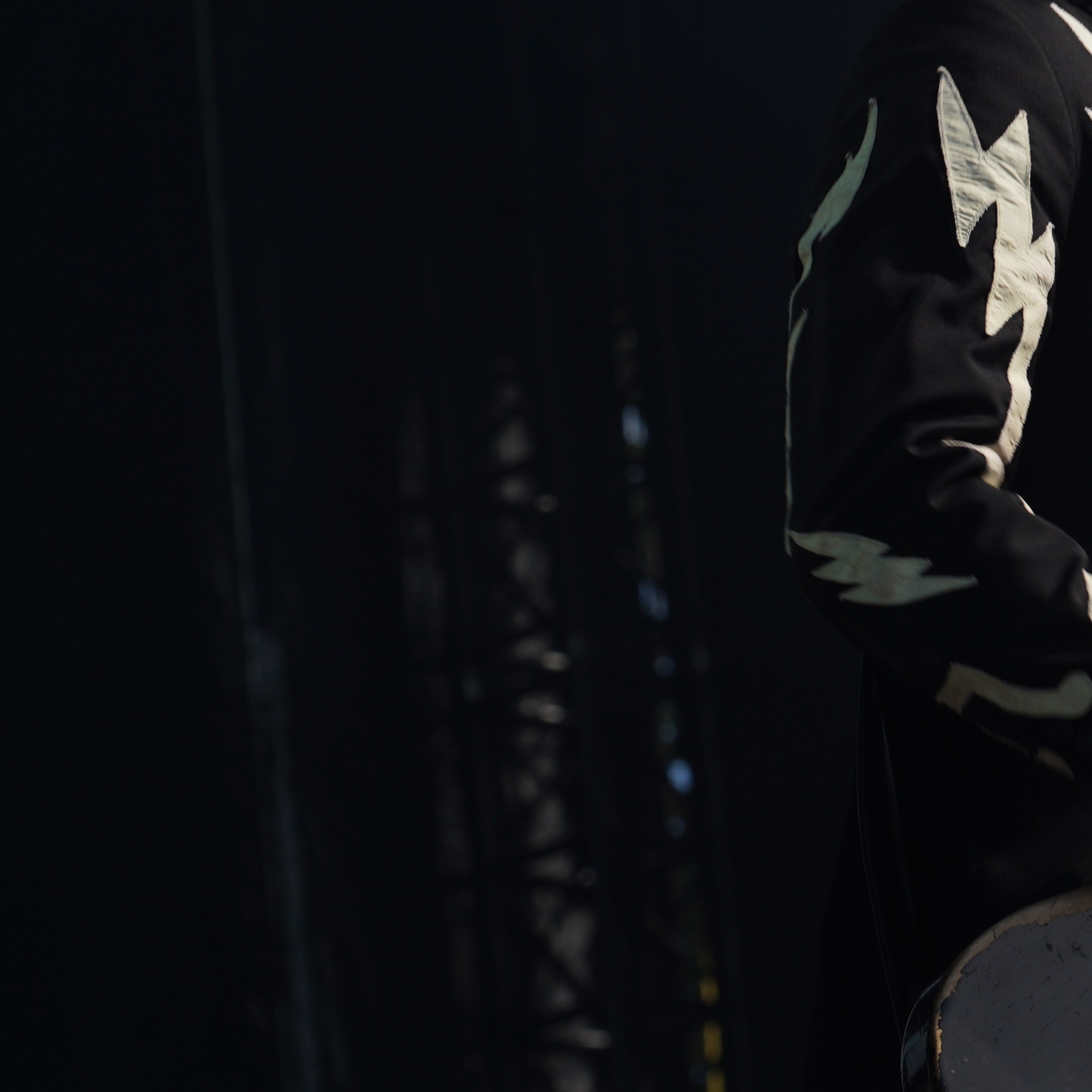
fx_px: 7959
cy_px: 427
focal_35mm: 223
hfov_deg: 7.8
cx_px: 1228
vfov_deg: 7.8
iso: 100
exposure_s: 1/400
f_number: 7.1
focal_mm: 105
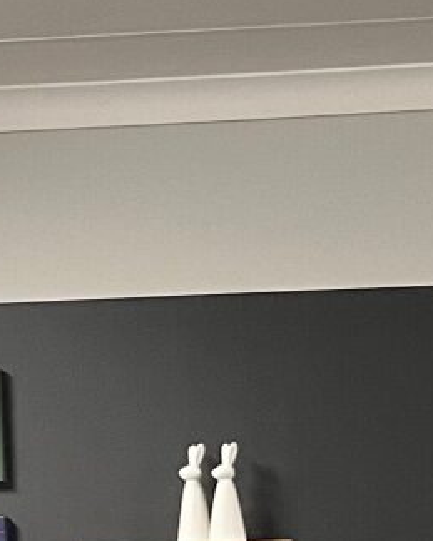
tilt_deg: -8.2
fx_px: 2532
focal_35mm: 158
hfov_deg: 9.8
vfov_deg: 10.8
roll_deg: +1.4
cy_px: 1192
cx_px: 278
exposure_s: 1/50
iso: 160
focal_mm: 5.1
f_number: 1.6
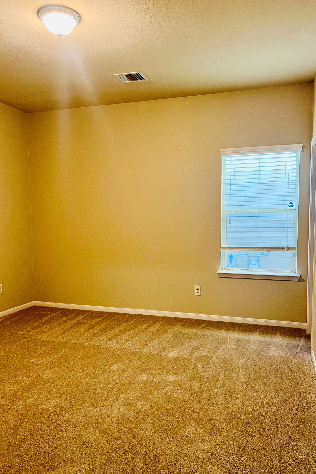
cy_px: 244
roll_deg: -0.5
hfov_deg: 46.4
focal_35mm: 28
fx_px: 369
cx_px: 163
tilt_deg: -5.1
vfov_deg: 65.5
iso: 125
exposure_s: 1/60
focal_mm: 5.7
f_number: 1.5
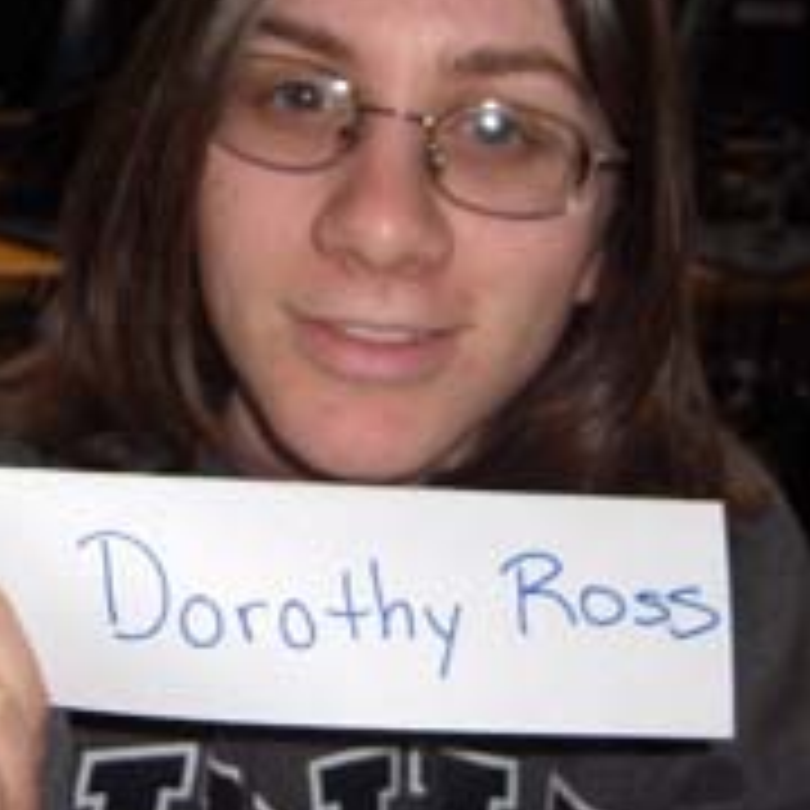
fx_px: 1774
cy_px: 340
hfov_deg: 25.7
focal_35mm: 67
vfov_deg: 25.7
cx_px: 342
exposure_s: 1/60
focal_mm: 8
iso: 100
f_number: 2.8
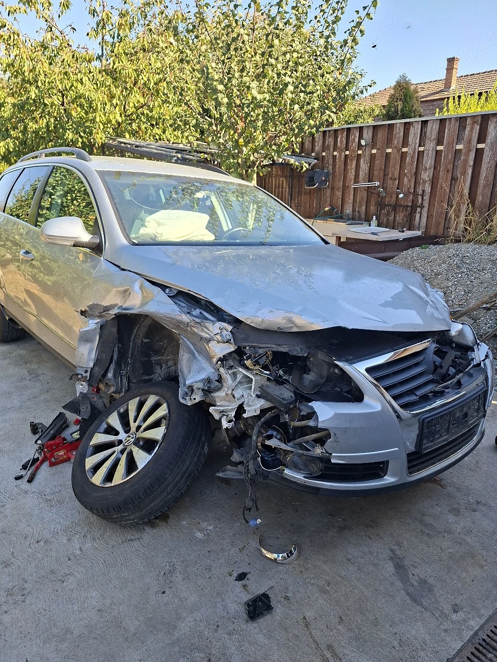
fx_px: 440
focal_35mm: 23
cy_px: 331
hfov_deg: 58.9
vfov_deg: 73.9
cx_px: 248
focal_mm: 5.54
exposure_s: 1/526
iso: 50
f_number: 1.8
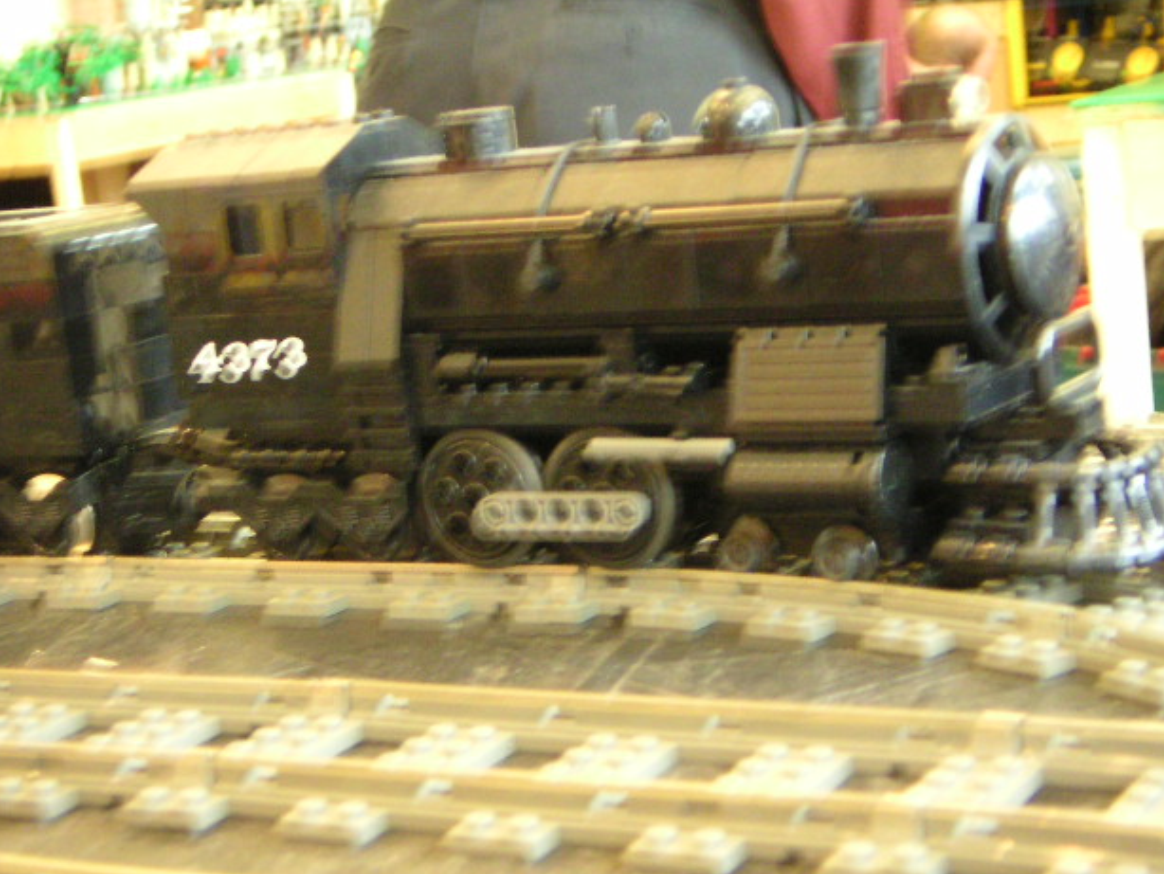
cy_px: 453
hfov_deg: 26.3
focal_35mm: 74
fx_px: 2489
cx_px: 561
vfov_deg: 19.9
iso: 400
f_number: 3.3
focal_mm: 9.3
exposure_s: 1/6
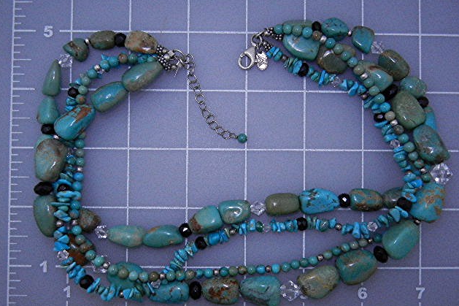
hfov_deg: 53.1
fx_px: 459
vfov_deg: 36.8
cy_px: 164
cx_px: 230
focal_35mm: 36
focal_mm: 6.2
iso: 800
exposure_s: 1/30
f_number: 7.2
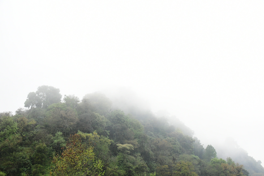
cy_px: 88
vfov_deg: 36.9
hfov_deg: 53.1
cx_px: 132
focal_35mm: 36
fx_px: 264
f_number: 5
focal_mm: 24
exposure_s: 1/4000
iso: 3200
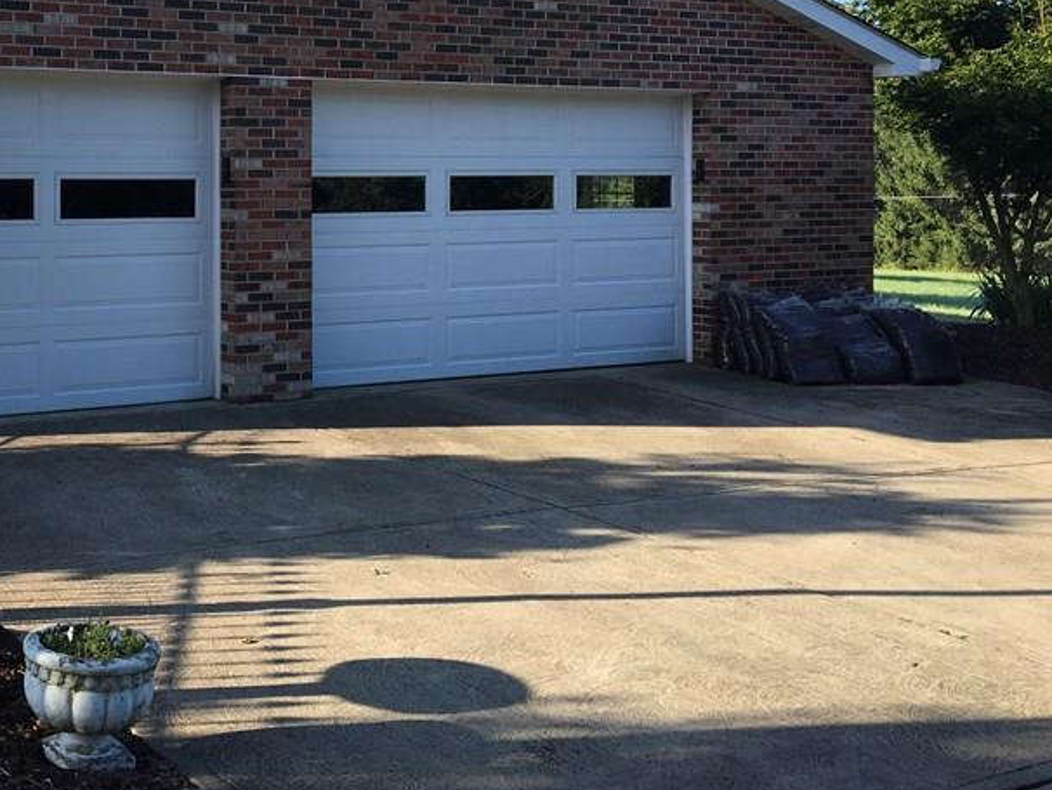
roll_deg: -0.8
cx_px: 179
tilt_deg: -0.5
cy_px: 175
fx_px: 1490
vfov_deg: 29.1
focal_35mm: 49
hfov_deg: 37.2
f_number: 2.2
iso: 25
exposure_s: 1/712
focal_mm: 4.15
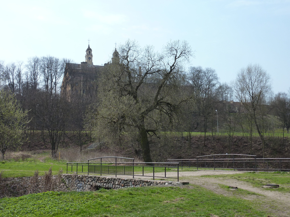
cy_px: 108
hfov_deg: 42.1
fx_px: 377
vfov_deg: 32.2
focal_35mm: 45
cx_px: 145
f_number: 5
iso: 125
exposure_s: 1/500
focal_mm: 7.3
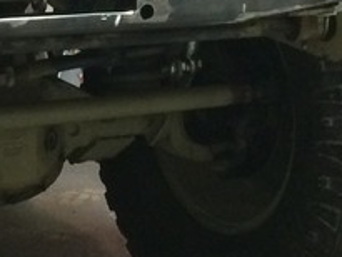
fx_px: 1433
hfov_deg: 13.5
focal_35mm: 145
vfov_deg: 10.2
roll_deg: +0.9
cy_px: 2
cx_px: 25
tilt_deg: -7.3
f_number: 2.2
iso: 320
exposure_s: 1/24
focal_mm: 4.15
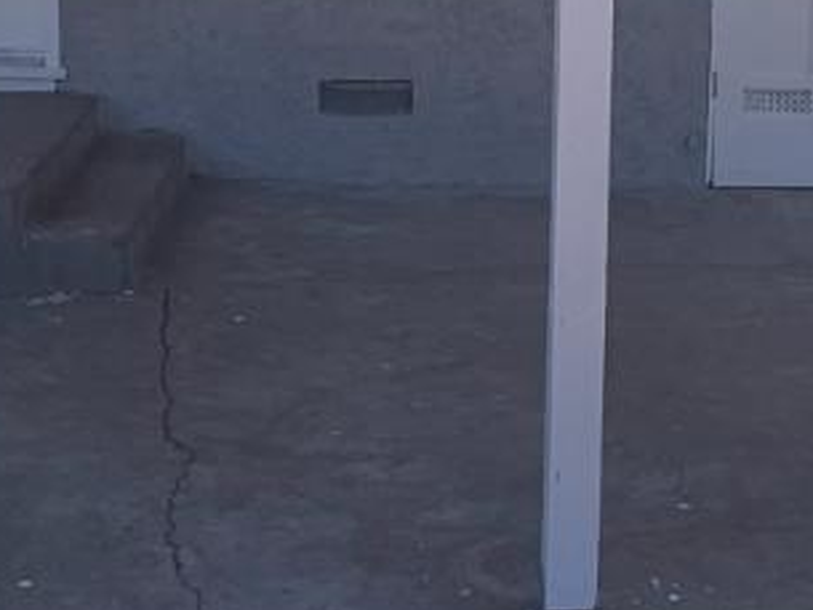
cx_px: 469
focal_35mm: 64
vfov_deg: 21.9
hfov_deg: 30.2
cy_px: -28
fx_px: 1504
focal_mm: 2.2
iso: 20
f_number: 1.9
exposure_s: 1/724
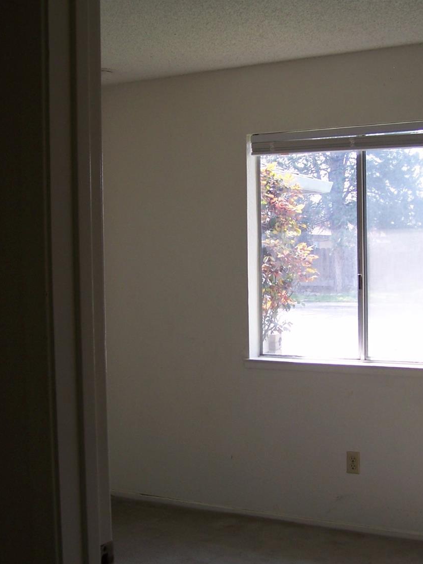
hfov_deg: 28.5
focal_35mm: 51
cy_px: 283
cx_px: 255
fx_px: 831
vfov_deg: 37.5
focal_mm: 6.3
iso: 80
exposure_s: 1/125
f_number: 2.8
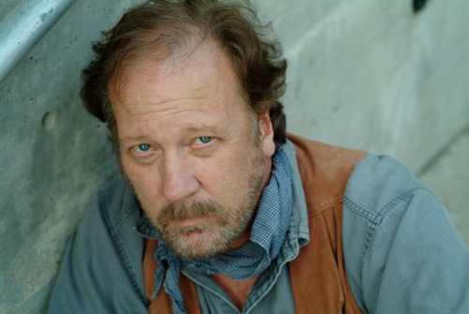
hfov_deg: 27.0
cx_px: 234
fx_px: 979
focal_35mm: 75
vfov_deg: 18.2
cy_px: 157
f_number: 3.3
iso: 400
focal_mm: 50
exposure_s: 1/500
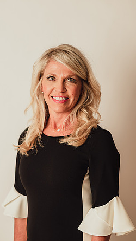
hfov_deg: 13.4
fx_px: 578
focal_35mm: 90
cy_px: 121
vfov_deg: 23.7
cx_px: 58
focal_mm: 85
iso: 200
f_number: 2.8
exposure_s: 1/160
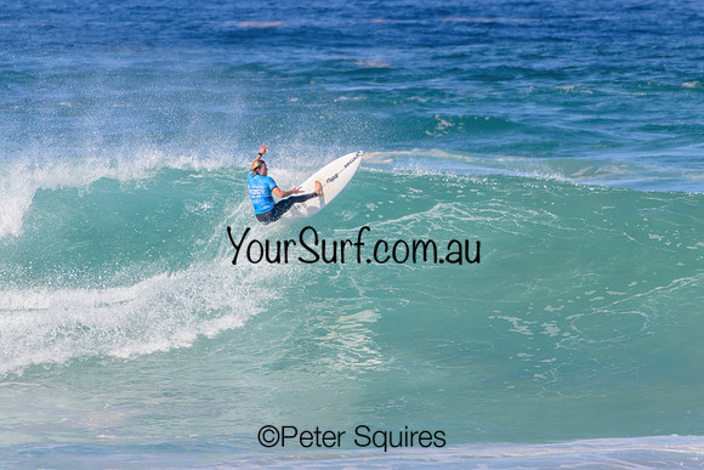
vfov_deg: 1.5
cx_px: 352
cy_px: 235
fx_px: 17603
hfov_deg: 2.3
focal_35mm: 900
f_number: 11
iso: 1250
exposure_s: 1/2500
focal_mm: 900
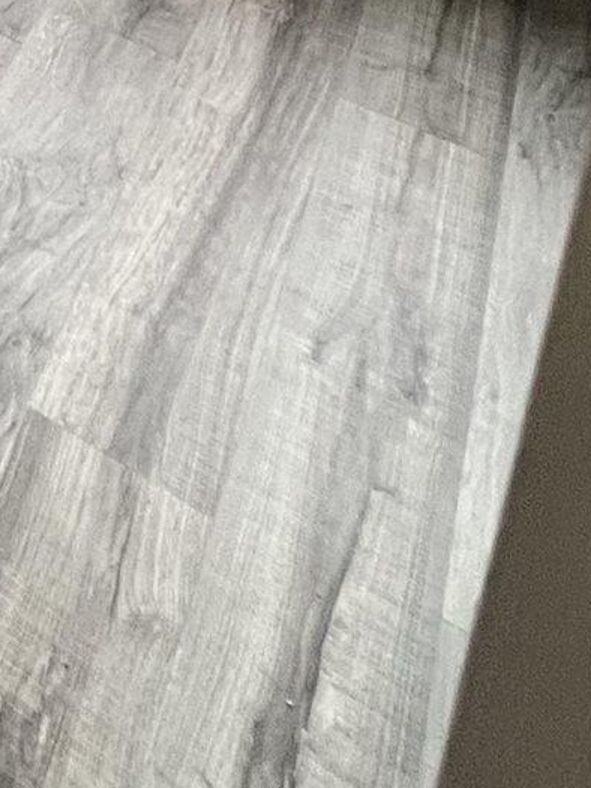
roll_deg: +1.7
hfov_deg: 17.7
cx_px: -603
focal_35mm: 57
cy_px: -618
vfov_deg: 21.8
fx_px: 1297
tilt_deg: -16.5
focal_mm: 1.57
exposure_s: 1/60
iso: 160
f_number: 1.8
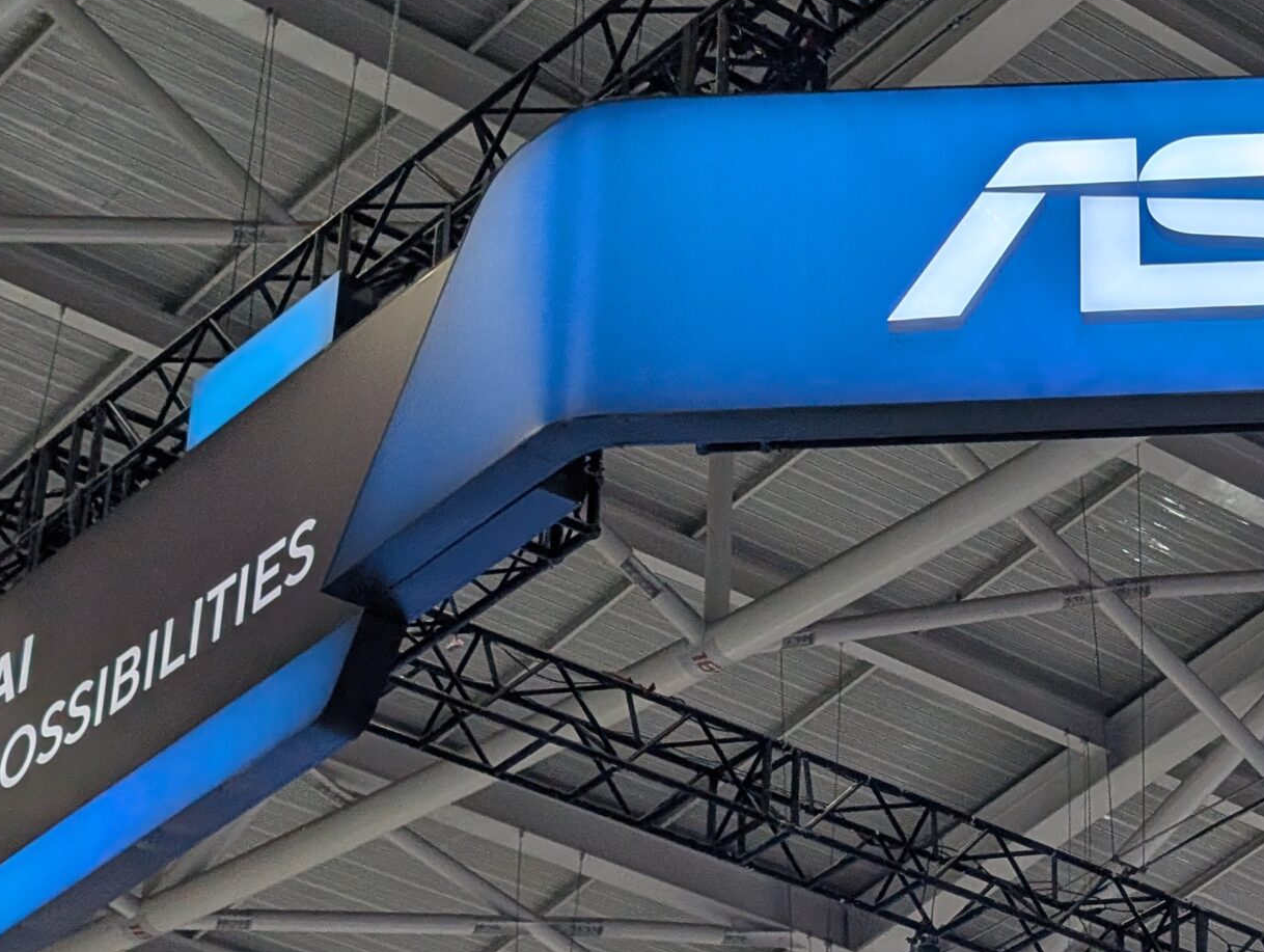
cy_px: 263
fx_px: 3766
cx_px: 1320
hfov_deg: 18.5
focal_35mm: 103
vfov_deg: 14.4
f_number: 1.68
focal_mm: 6.9
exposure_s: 1/246
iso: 35
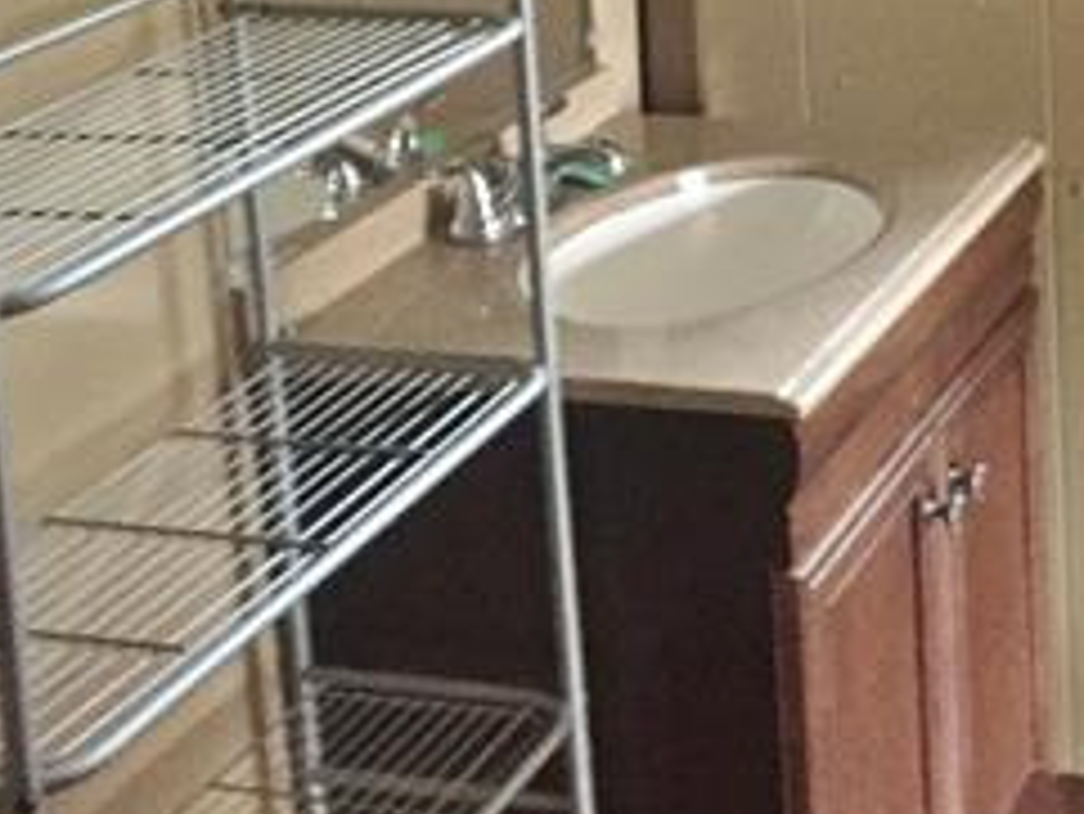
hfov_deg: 23.9
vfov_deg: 18.3
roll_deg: +1.2
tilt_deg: -11.6
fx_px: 2412
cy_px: -126
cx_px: 1165
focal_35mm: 77
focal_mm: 4.15
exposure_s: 1/15
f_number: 2.2
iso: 320
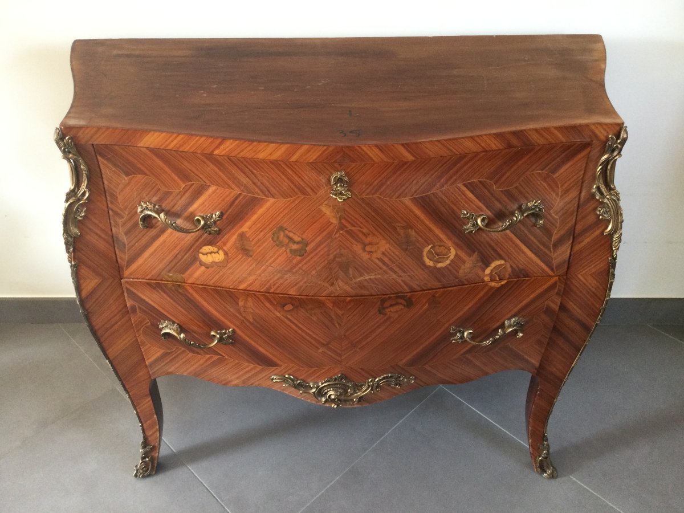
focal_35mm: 31
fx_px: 613
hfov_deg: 58.4
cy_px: 256
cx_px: 342
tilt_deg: -36.5
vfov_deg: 45.4
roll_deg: -0.7
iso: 125
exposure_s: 1/33
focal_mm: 3.3
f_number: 2.4
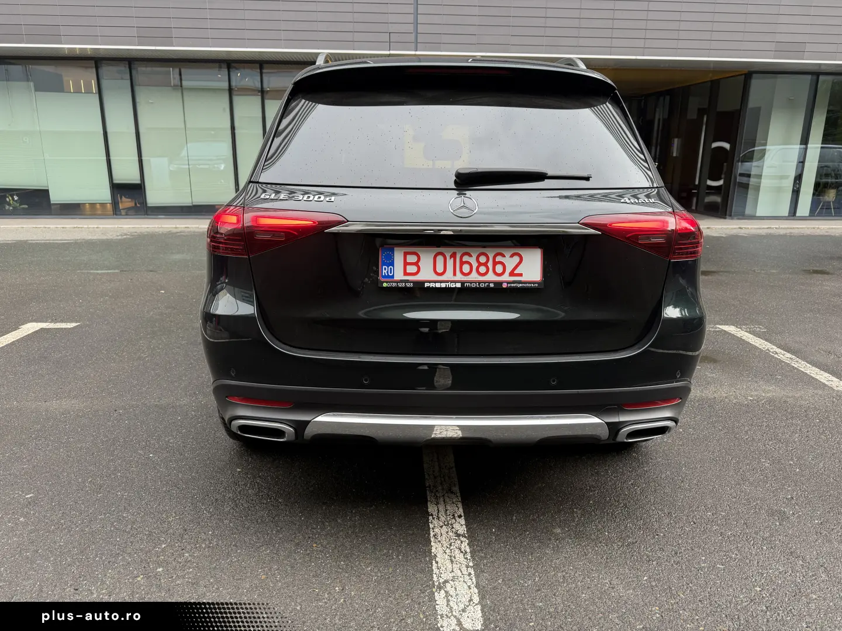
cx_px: 421
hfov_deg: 71.6
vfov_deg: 56.8
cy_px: 316
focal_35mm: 24
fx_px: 584
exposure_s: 1/100
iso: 80
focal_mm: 6.76
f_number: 1.78
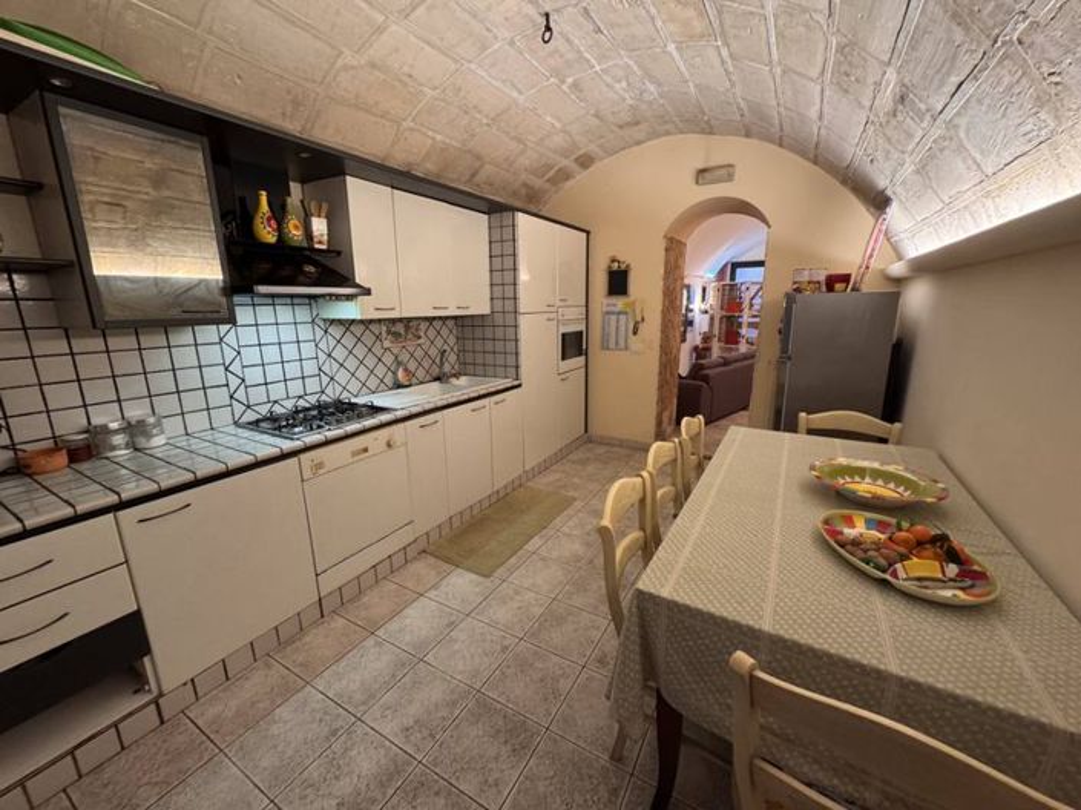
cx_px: 540
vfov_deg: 85.6
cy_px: 405
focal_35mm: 14
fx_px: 437
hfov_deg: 102.1
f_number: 2.2
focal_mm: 2.22
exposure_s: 1/50
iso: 320
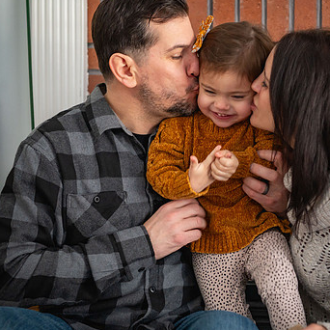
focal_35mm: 75
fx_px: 809
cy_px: 151
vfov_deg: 23.1
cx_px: 223
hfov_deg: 22.9
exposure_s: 1/80
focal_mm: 52
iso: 1250
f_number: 3.2
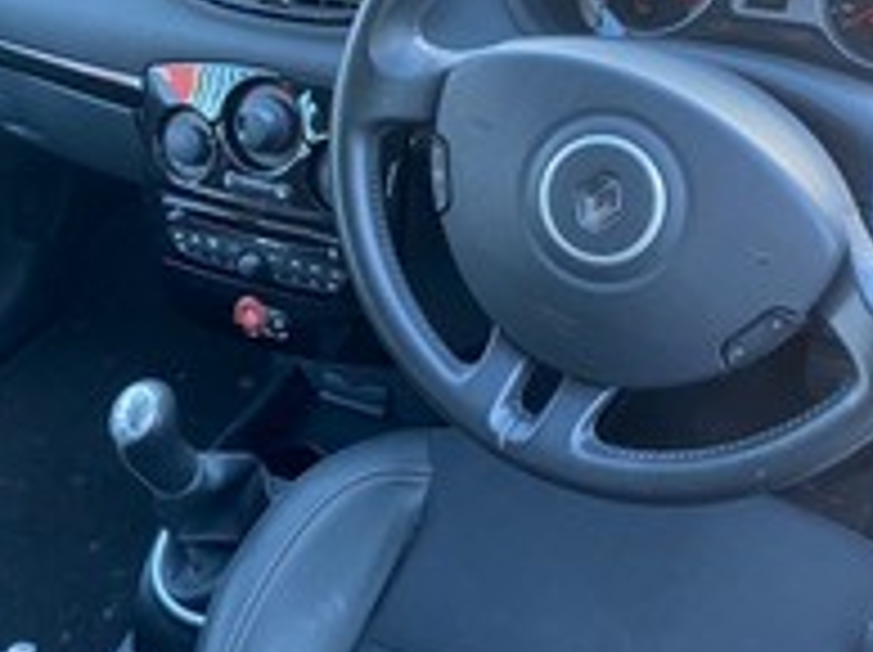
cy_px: 220
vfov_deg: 30.6
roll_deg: +4.4
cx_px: 518
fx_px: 1184
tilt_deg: -36.2
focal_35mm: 47
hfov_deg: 40.3
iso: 160
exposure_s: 1/60
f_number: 1.8
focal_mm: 4.25
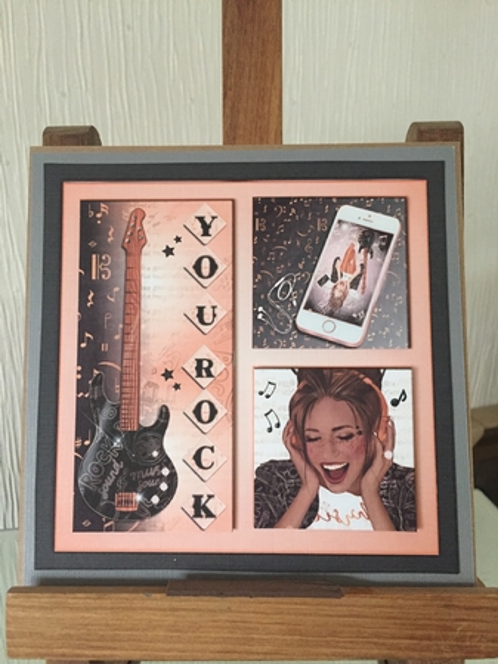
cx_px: 249
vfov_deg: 61.7
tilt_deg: -14.2
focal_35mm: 29
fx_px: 557
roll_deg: +0.2
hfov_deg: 48.2
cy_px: 332
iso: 320
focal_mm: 4.15
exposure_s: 1/33
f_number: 2.2
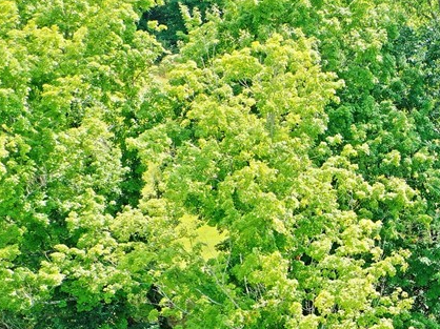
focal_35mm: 70
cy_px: 363
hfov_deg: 25.8
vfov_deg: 20.0
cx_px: 482
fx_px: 889
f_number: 3.2
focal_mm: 10.26
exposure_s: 1/50
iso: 100
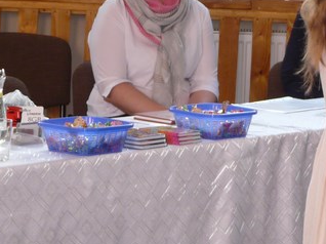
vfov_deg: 6.9
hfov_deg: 9.1
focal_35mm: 214
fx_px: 2014
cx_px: 394
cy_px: 49
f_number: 3.6
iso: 125
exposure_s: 1/50
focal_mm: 14
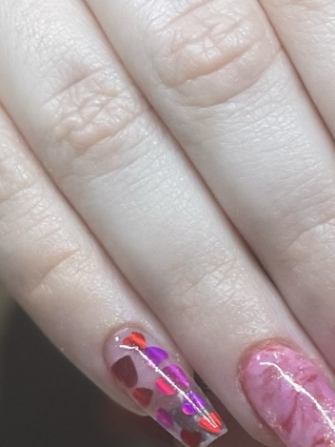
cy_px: 504
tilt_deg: -22.4
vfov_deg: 8.6
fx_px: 2928
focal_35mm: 227
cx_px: 396
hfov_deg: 6.5
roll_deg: +0.1
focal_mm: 6
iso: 80
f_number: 2
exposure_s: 1/120
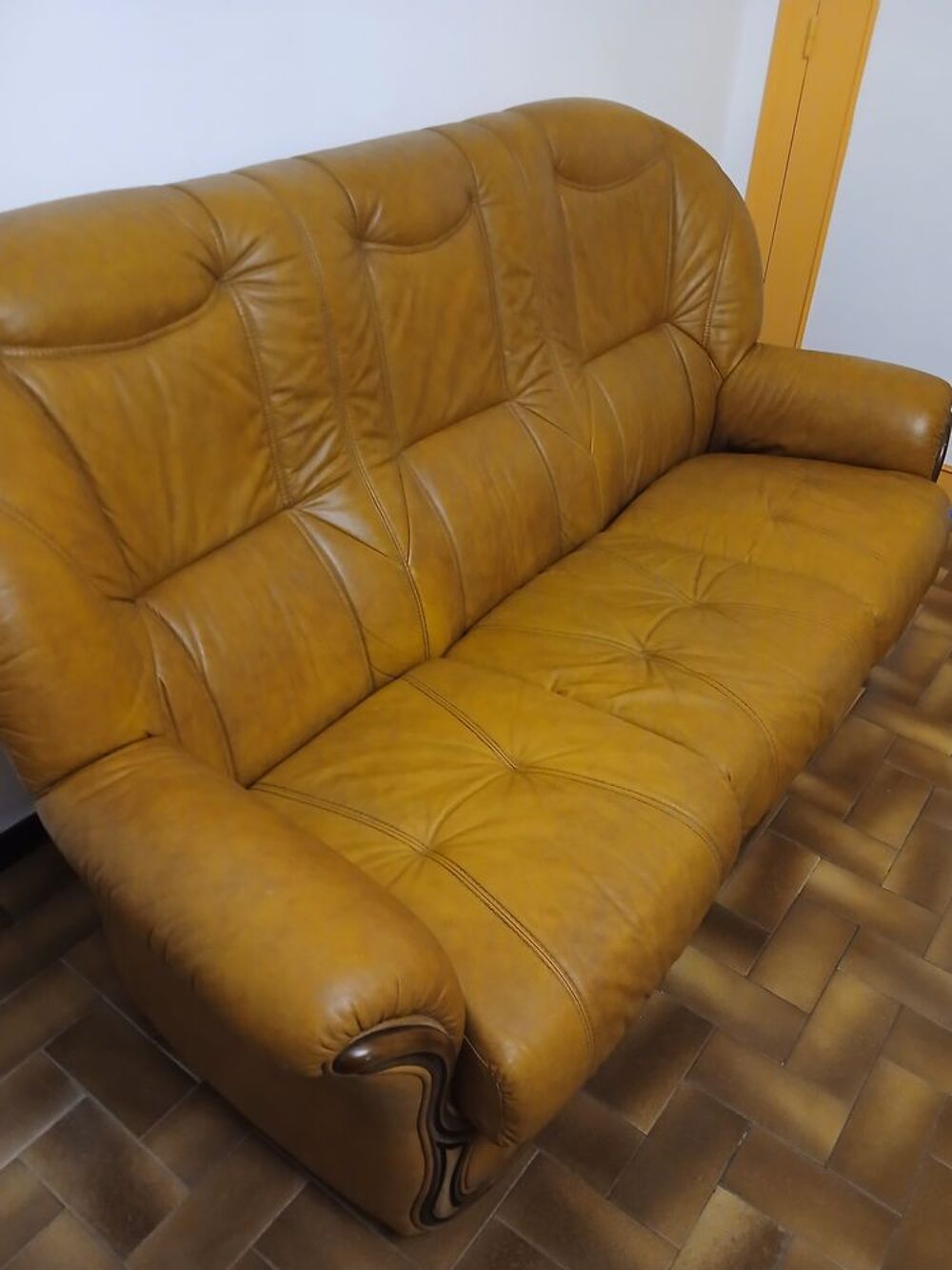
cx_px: 476
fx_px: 953
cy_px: 635
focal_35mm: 26
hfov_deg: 53.1
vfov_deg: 67.3
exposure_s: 1/25.1
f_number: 1.8
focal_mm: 3.98
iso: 400
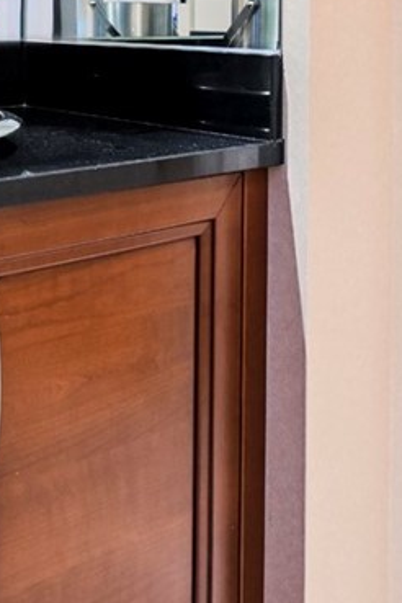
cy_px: 1
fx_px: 888
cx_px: -138
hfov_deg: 22.5
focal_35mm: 53
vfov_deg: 34.2
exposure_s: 1/10
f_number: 5.6
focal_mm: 18
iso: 1600
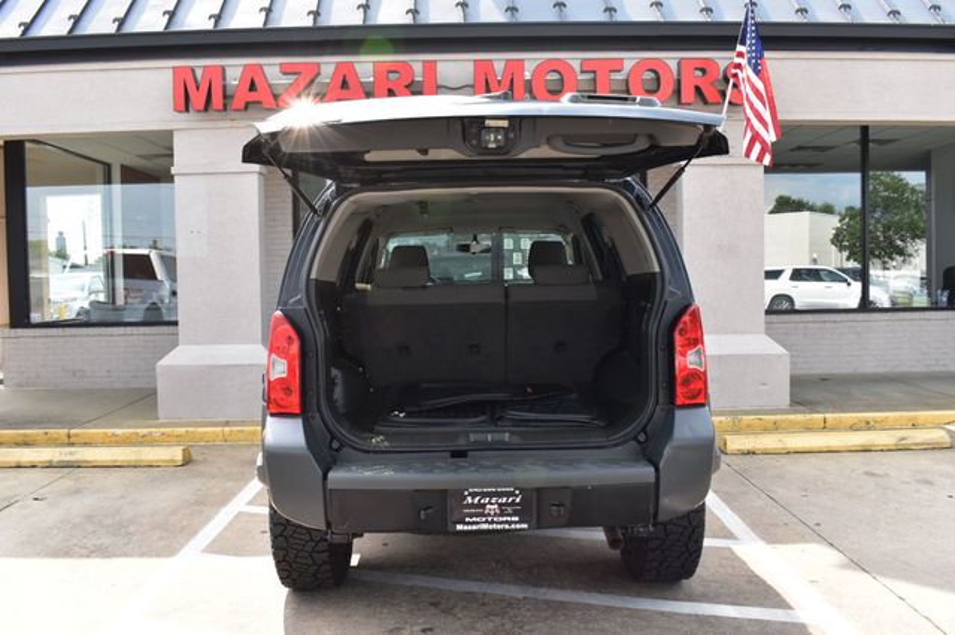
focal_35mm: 30
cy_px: 318
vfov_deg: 43.6
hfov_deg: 62.0
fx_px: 795
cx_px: 478
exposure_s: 1/160
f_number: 9
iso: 400
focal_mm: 20
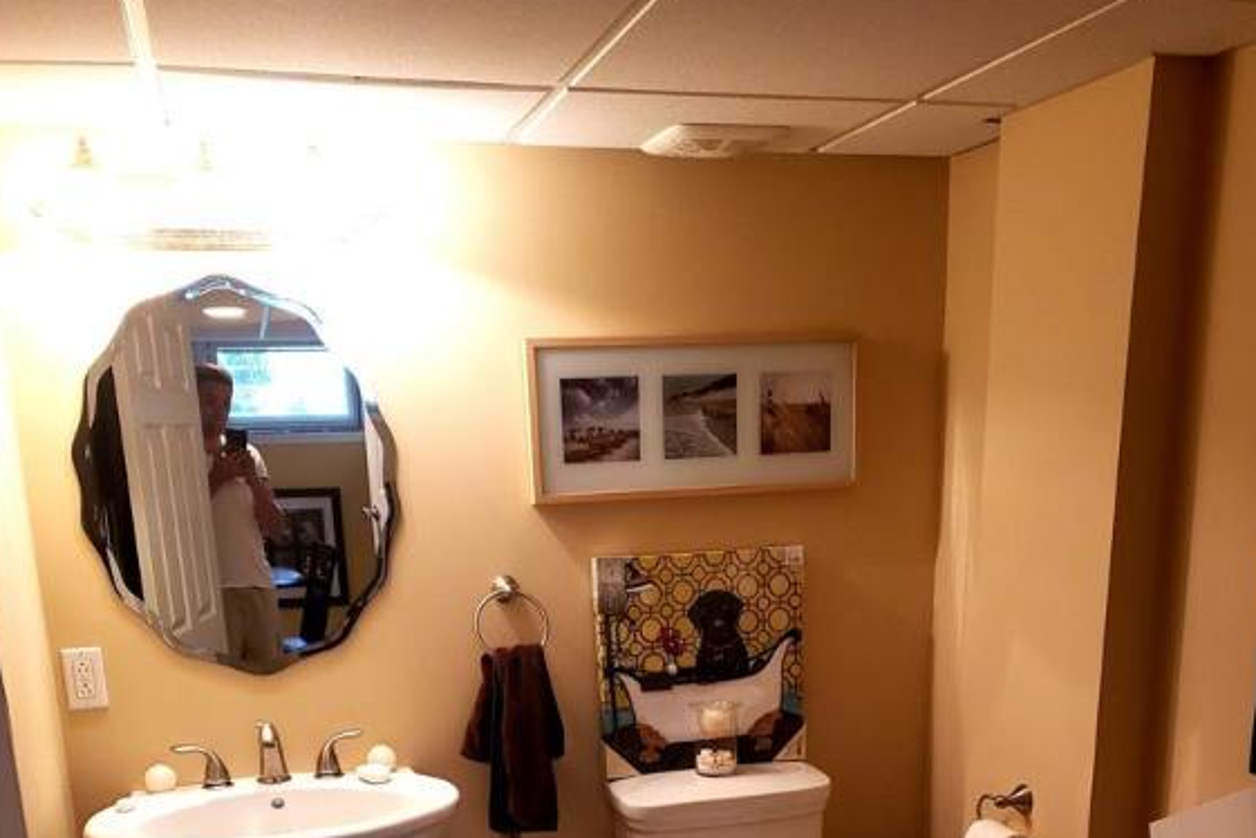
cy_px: 809
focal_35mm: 37
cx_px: 629
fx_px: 1291
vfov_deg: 33.3
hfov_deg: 51.9
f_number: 1.5
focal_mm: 4.3
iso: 100
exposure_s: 1/20
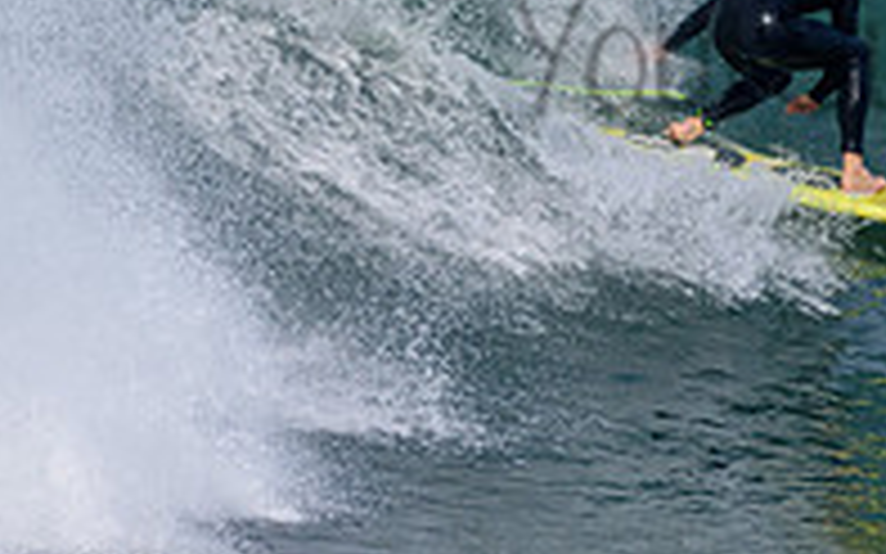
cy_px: 7
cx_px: 976
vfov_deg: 0.7
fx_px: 43548
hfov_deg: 1.2
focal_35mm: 1804
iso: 450
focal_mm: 400
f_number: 5.6
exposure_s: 1/2000
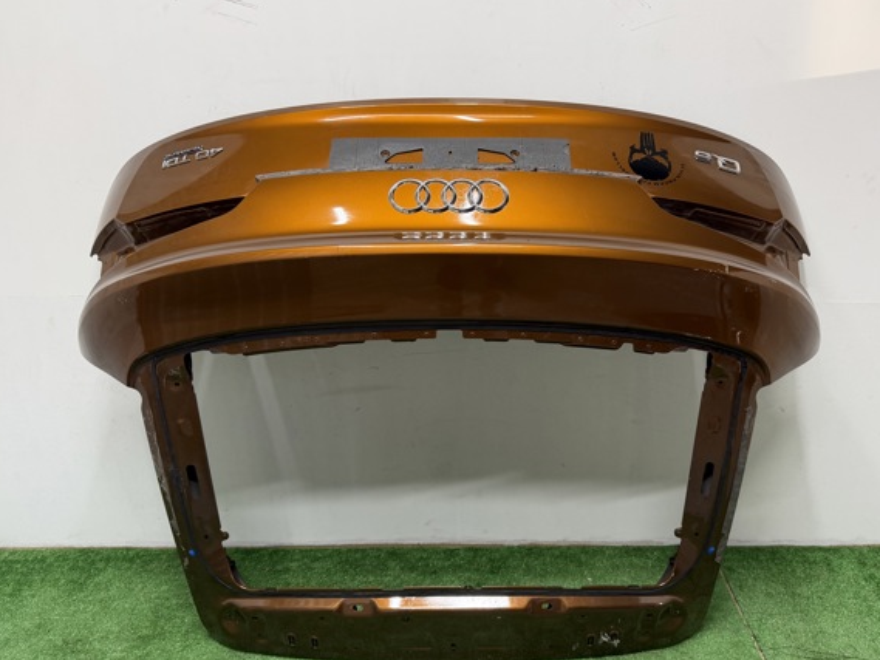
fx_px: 687
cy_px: 342
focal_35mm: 27
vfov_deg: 51.4
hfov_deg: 65.2
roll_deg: -0.6
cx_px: 478
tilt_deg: -21.1
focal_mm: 6.76
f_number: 1.78
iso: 160
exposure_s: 1/100
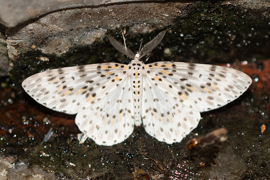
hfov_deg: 7.3
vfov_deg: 4.9
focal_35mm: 282
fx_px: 2117
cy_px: 90
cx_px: 138
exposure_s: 1/250
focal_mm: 90
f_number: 3.3
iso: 250
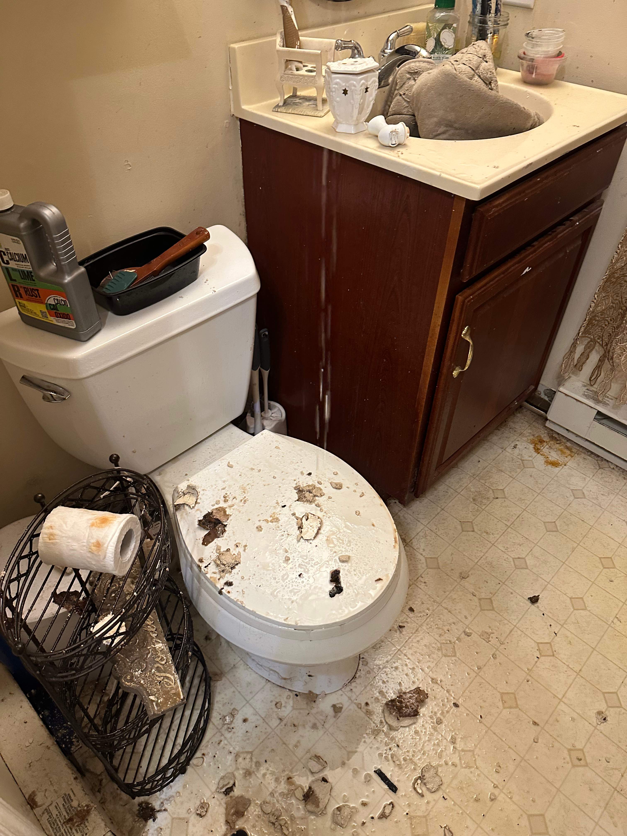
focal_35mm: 24
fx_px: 580
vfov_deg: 71.6
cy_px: 418
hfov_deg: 56.8
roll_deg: +1.4
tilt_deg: -40.5
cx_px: 314
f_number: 1.78
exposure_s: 1/60
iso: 400
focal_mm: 6.86
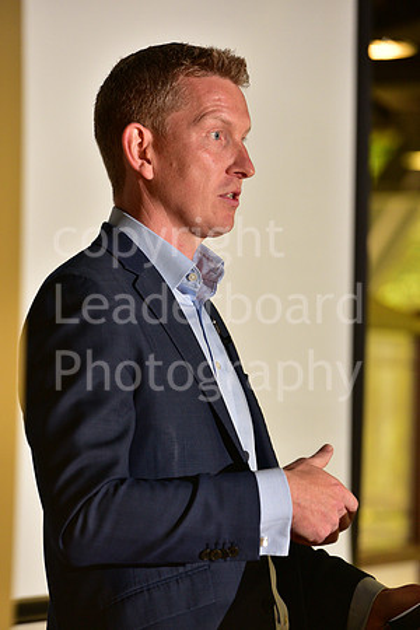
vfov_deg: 11.1
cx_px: 210
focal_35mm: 185
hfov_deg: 7.4
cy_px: 315
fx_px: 3237
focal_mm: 185
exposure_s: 1/125
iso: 1600
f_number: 5
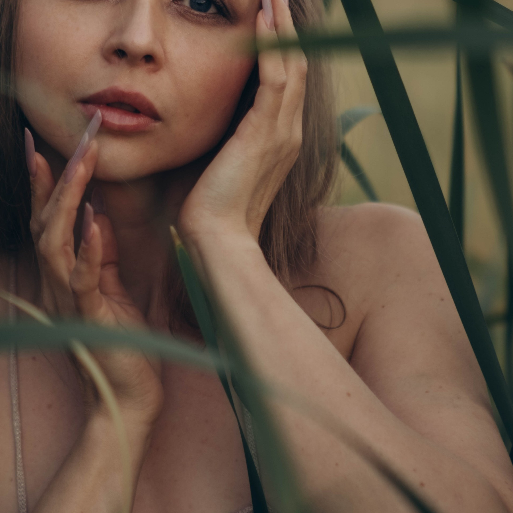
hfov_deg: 11.5
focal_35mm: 152
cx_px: 187
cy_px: 206
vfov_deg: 11.5
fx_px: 2549
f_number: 1.8
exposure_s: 1/180
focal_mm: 56
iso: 250
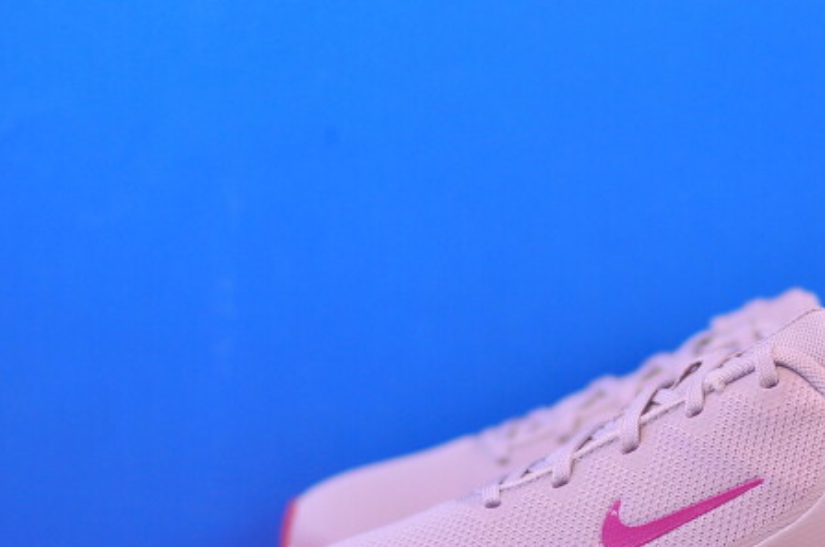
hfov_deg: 15.2
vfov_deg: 10.2
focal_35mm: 134
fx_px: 3065
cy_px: 321
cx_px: 720
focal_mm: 50
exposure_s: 1/320
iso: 250
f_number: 2.2
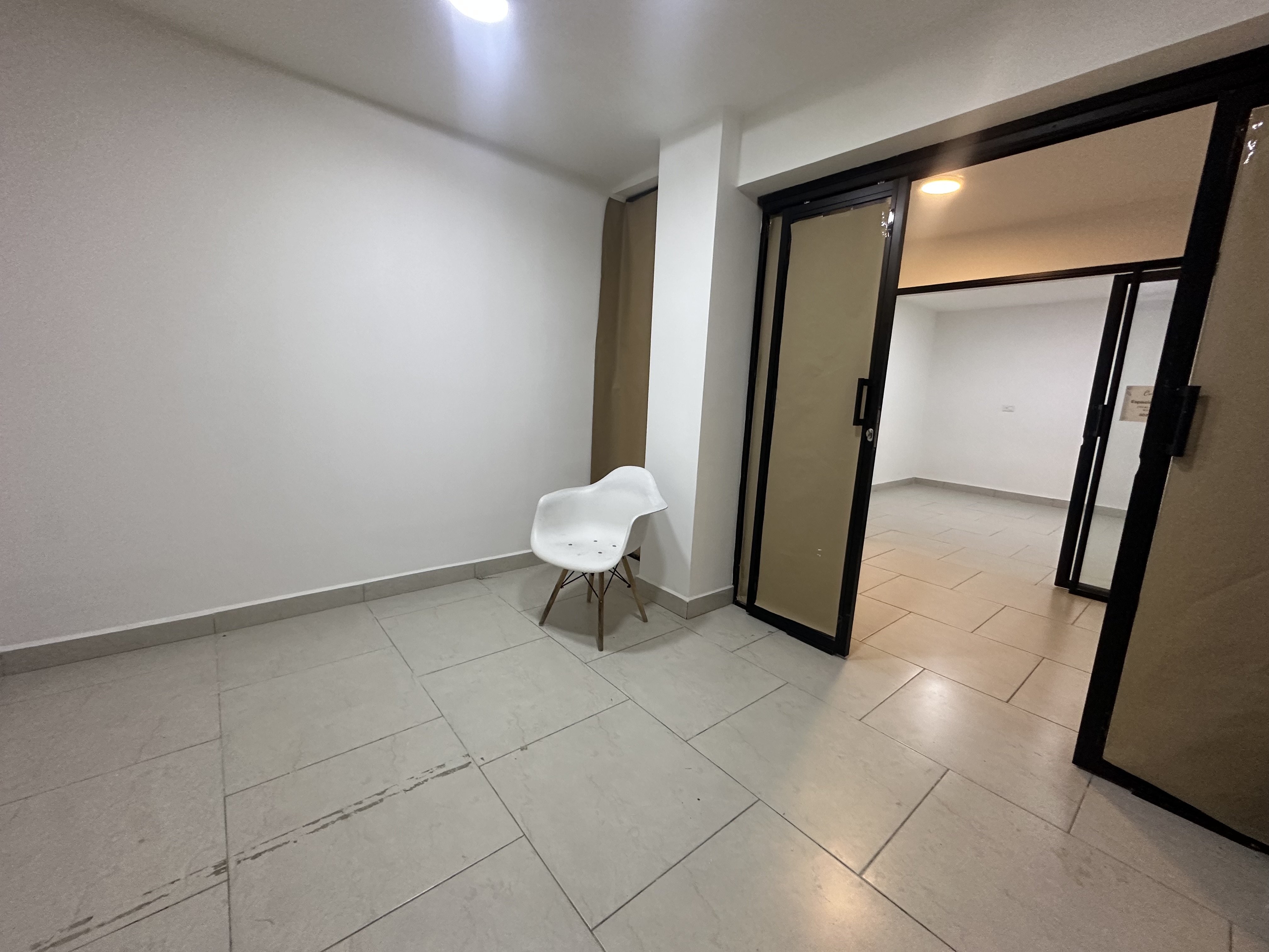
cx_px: 634
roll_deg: -2.6
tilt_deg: -8.3
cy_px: 476
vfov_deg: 85.7
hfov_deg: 102.1
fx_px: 513
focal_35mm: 14
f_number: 2.2
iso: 320
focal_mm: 2.22
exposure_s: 1/120
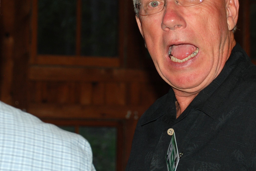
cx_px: 203
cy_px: 65
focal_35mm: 162
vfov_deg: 8.5
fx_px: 1153
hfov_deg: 12.6
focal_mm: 58
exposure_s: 1/60
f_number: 5.3
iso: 200
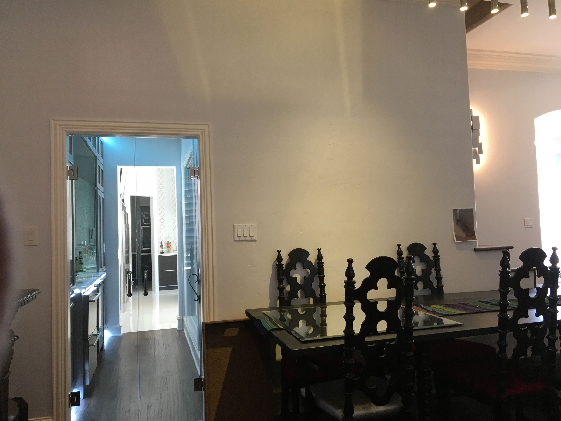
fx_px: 470
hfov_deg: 61.7
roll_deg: +3.3
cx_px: 280
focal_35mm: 29
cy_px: 210
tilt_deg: +1.0
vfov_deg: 48.2
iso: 64
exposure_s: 1/30
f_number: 2.2
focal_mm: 4.15
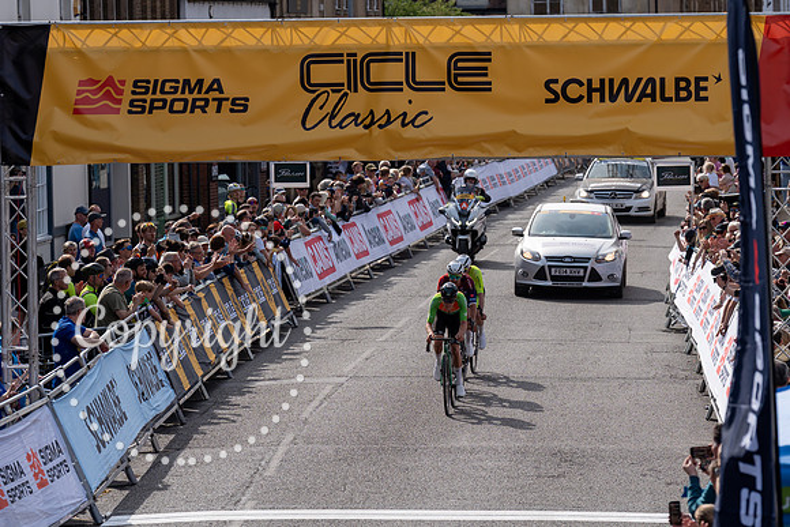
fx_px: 3873
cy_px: 213
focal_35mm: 176
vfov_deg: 7.8
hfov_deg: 11.6
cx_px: 460
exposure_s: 1/1000
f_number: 4.5
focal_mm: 144
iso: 125
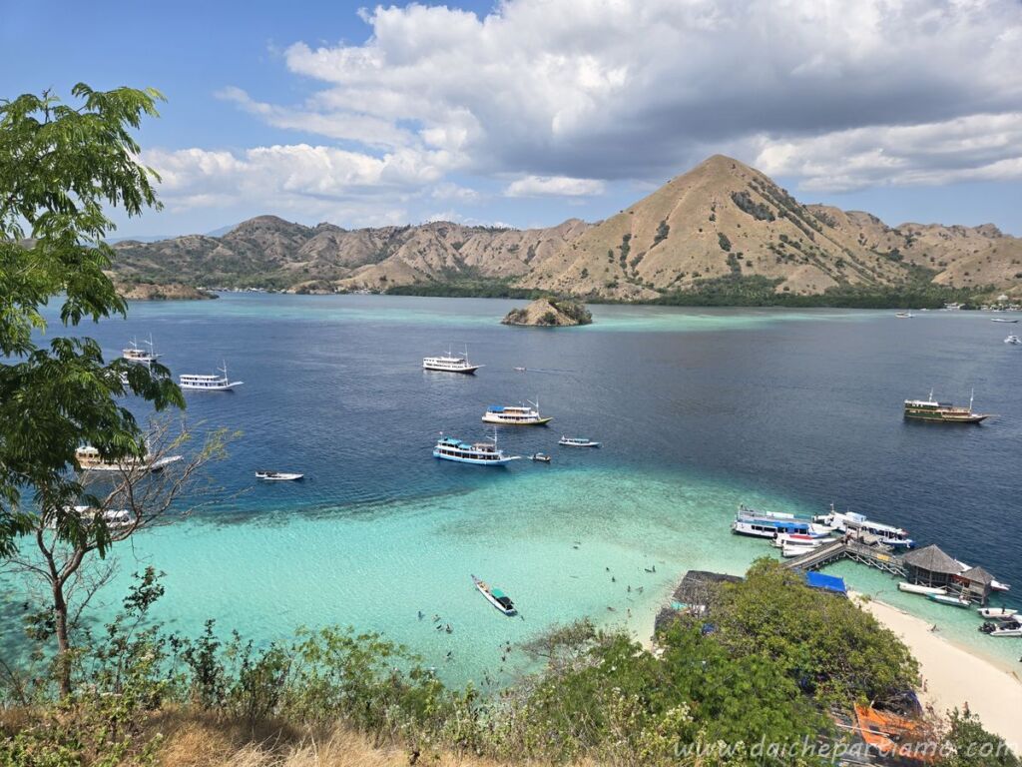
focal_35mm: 23
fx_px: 679
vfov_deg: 58.9
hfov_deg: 73.9
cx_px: 511
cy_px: 384
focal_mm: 5.4
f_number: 1.8
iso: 25
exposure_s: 1/1869
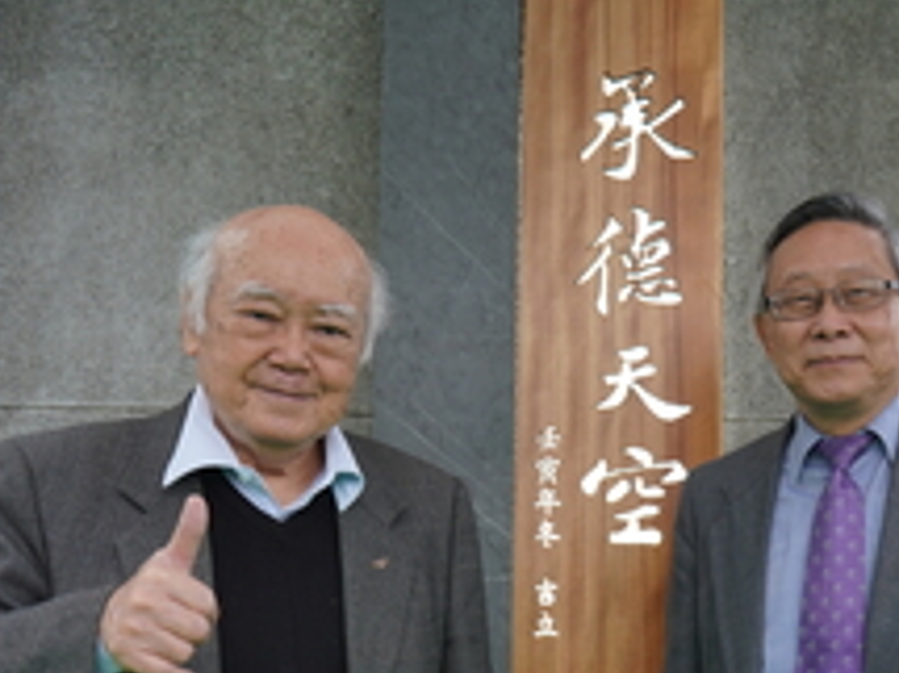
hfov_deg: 36.2
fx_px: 1350
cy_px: 462
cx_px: 640
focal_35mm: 52
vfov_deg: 27.8
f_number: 8
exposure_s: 1/60
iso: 800
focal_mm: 29
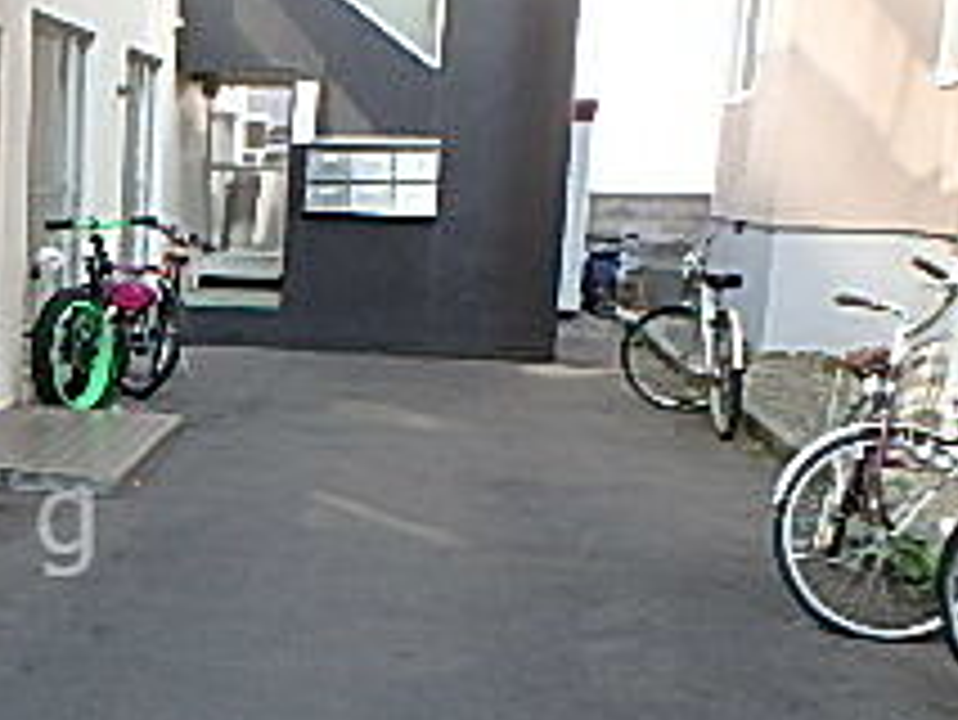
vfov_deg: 23.1
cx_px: -189
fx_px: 1745
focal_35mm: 63
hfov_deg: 27.1
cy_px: 522
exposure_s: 1/100
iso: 125
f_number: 3.5
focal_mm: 3.7
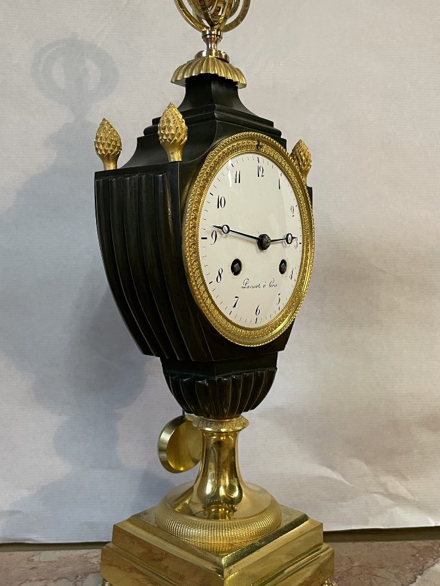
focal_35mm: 35
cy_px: 306
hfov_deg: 40.7
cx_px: 235
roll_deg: -1.7
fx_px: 593
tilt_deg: -4.8
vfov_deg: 52.6
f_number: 1.6
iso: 125
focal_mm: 4.2
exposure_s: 1/50
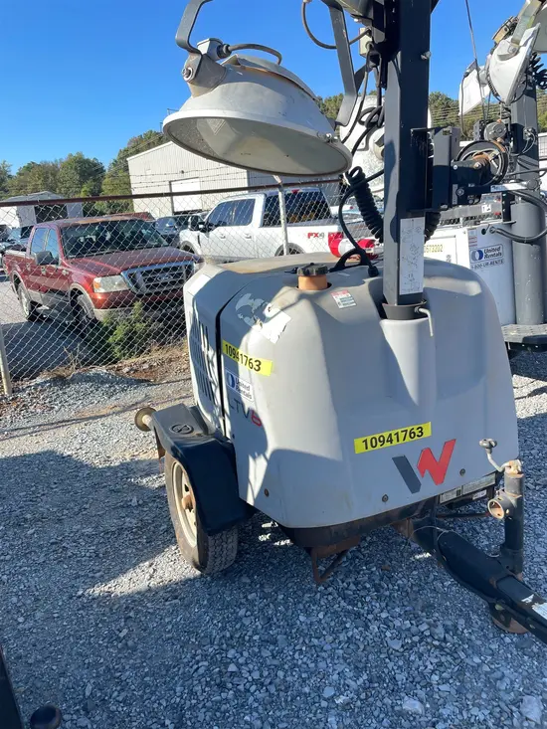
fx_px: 548
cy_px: 364
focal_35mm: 26
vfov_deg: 67.3
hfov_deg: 53.1
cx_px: 274
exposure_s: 1/774
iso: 32
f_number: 1.6
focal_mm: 4.2
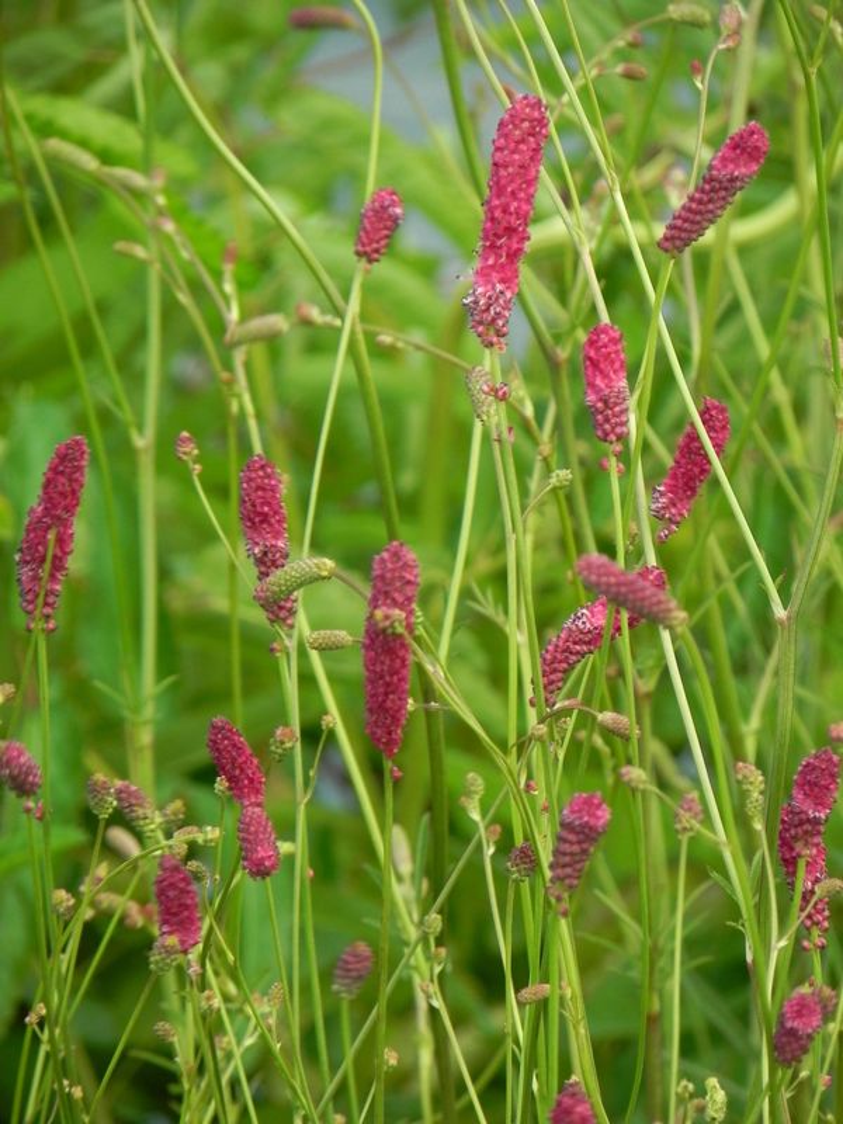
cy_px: 562
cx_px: 422
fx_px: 15618
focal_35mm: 481
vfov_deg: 4.1
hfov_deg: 3.1
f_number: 5
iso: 160
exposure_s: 1/125
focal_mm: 85.6
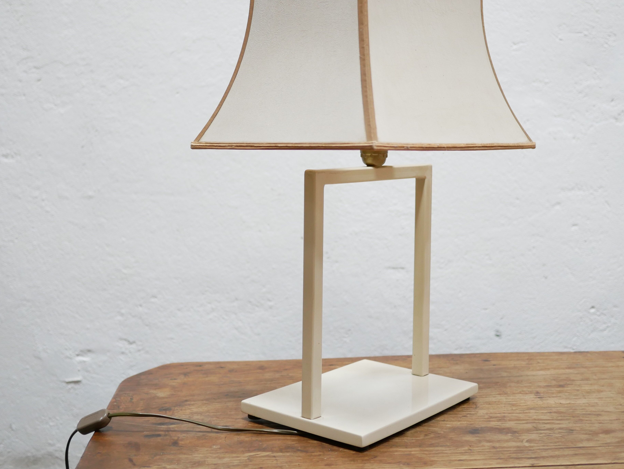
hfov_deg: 38.9
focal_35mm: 49
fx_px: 884
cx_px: 307
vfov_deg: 29.6
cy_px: 192
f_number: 1.7
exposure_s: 1/60
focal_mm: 20
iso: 640
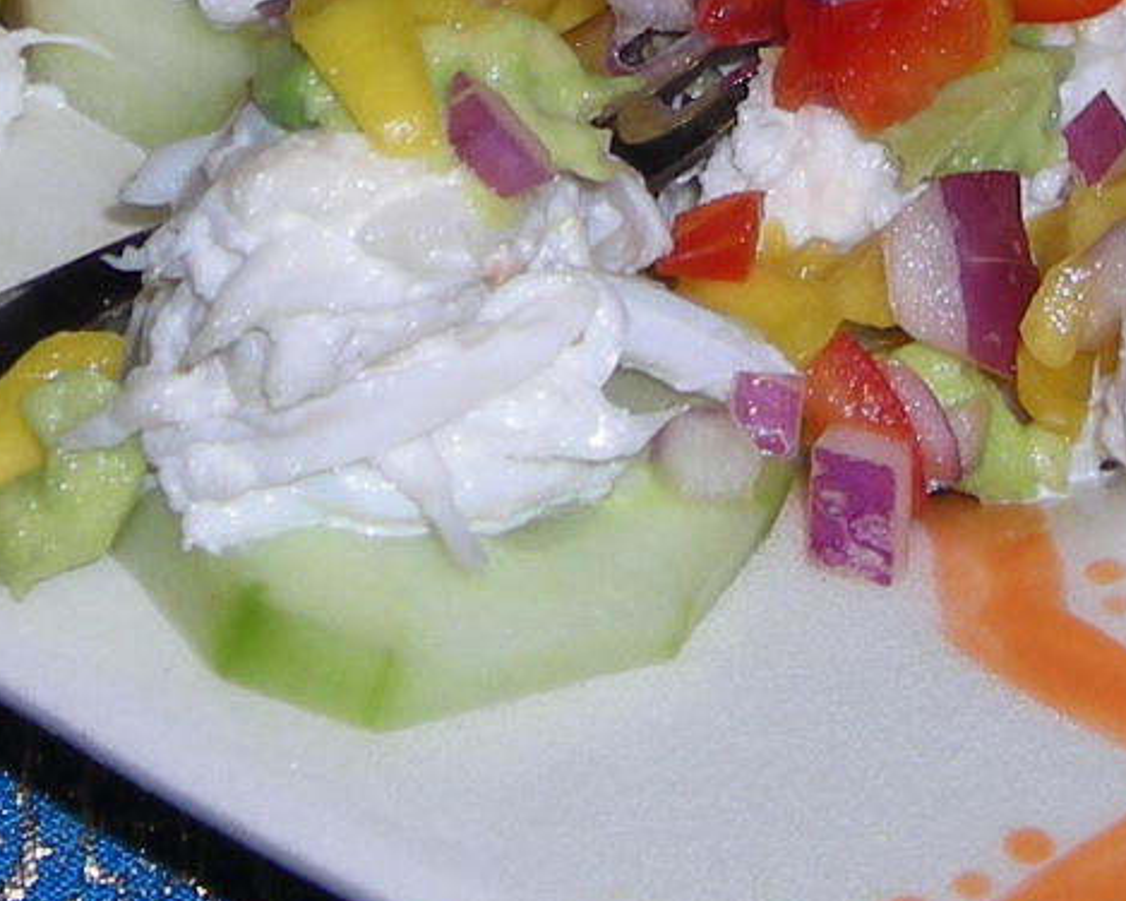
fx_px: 5398
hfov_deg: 11.9
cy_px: -716
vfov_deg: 9.1
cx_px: 768
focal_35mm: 162
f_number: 3.2
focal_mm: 6.3
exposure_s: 1/60
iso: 50
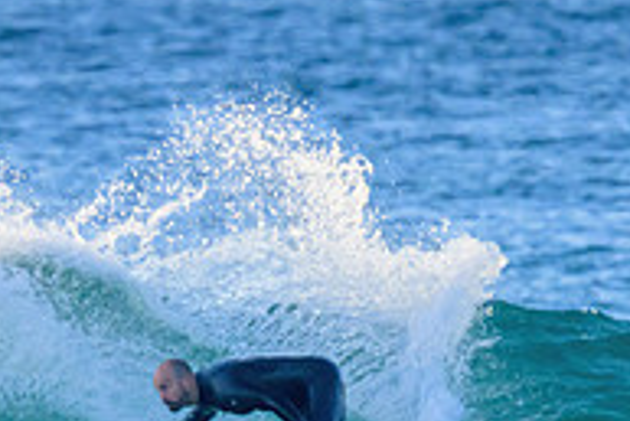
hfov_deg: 1.2
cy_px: 560
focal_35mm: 1745
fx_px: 30559
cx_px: 228
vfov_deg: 0.8
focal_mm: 580
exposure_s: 1/2000
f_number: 11
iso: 4000
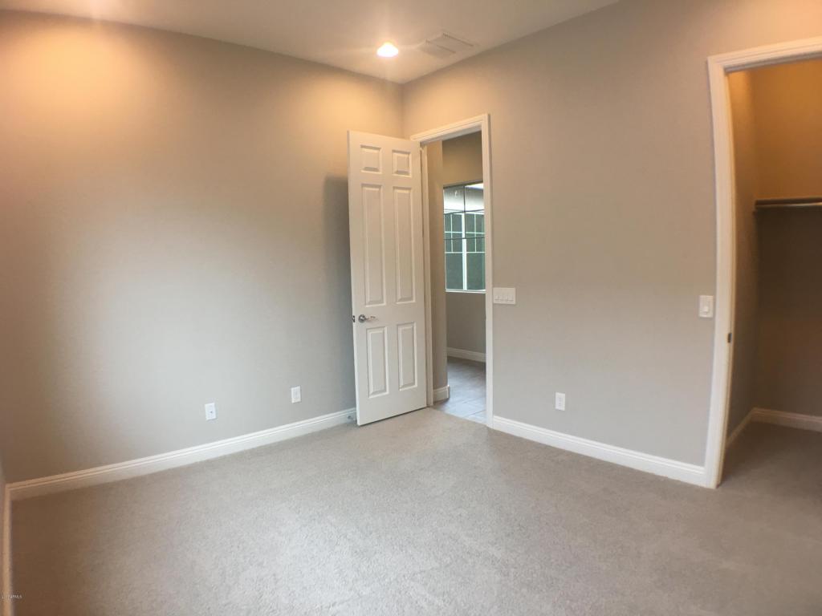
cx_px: 411
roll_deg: +1.0
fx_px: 689
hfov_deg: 61.7
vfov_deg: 48.2
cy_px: 308
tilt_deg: -4.6
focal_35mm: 29
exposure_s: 1/15
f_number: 2.2
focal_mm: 4.15
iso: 25
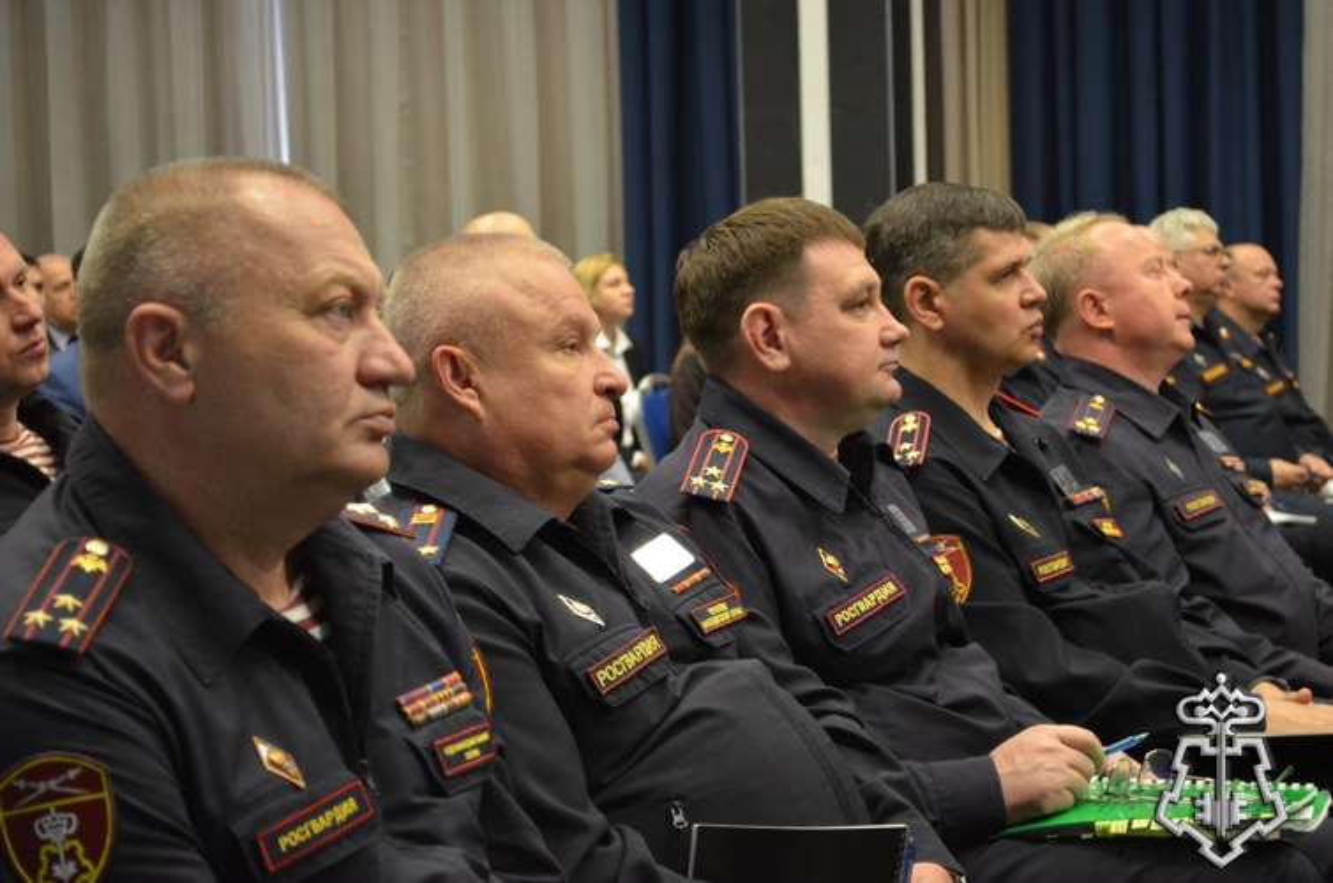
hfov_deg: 24.7
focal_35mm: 82
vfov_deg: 16.5
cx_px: 666
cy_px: 442
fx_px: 3048
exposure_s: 1/30
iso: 1800
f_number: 5.6
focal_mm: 55
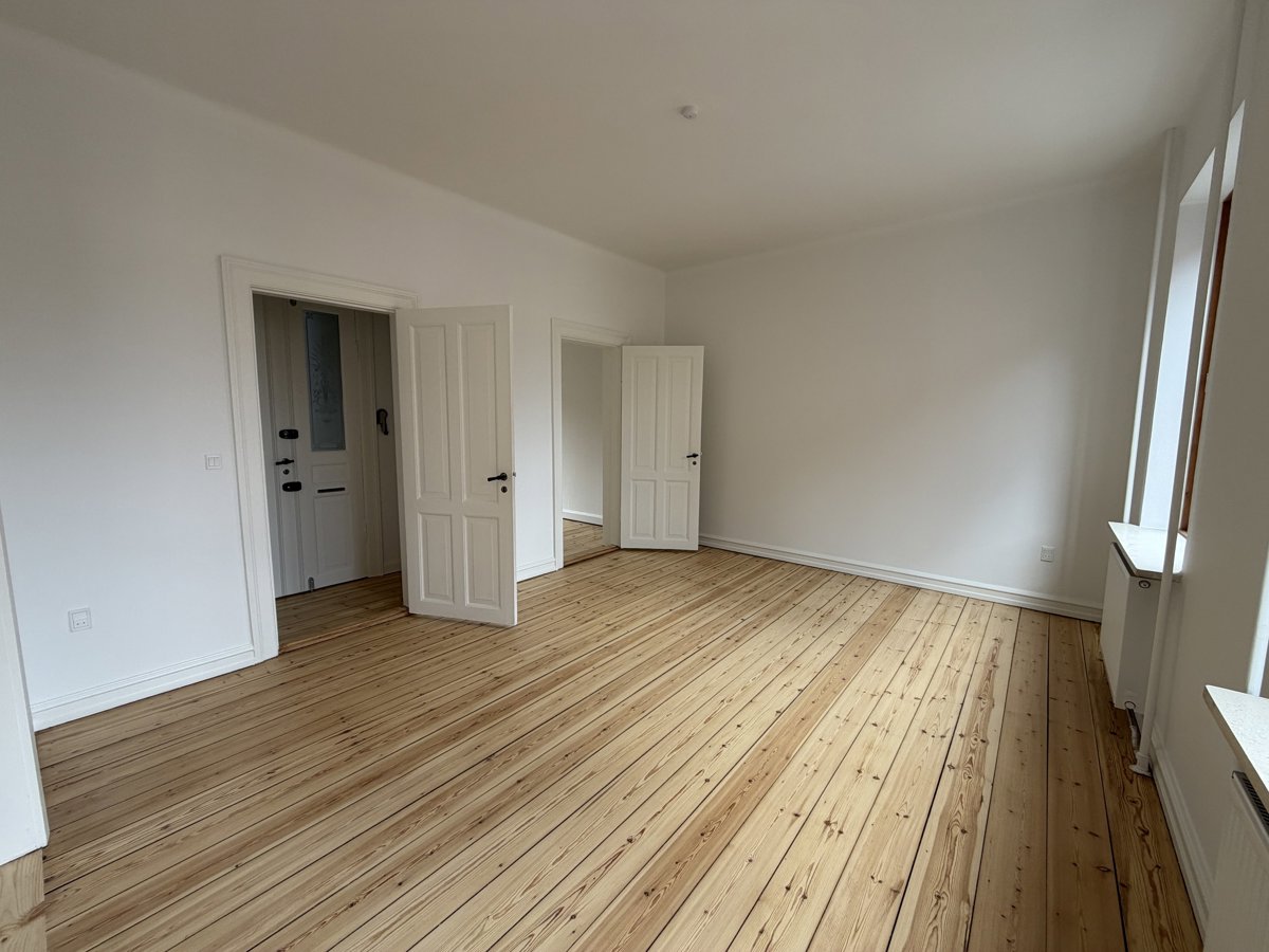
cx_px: 634
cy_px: 476
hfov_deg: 102.1
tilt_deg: -6.4
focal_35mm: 14
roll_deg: -0.1
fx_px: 513
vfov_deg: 85.7
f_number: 2.2
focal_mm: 2.22
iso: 50
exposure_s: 1/121
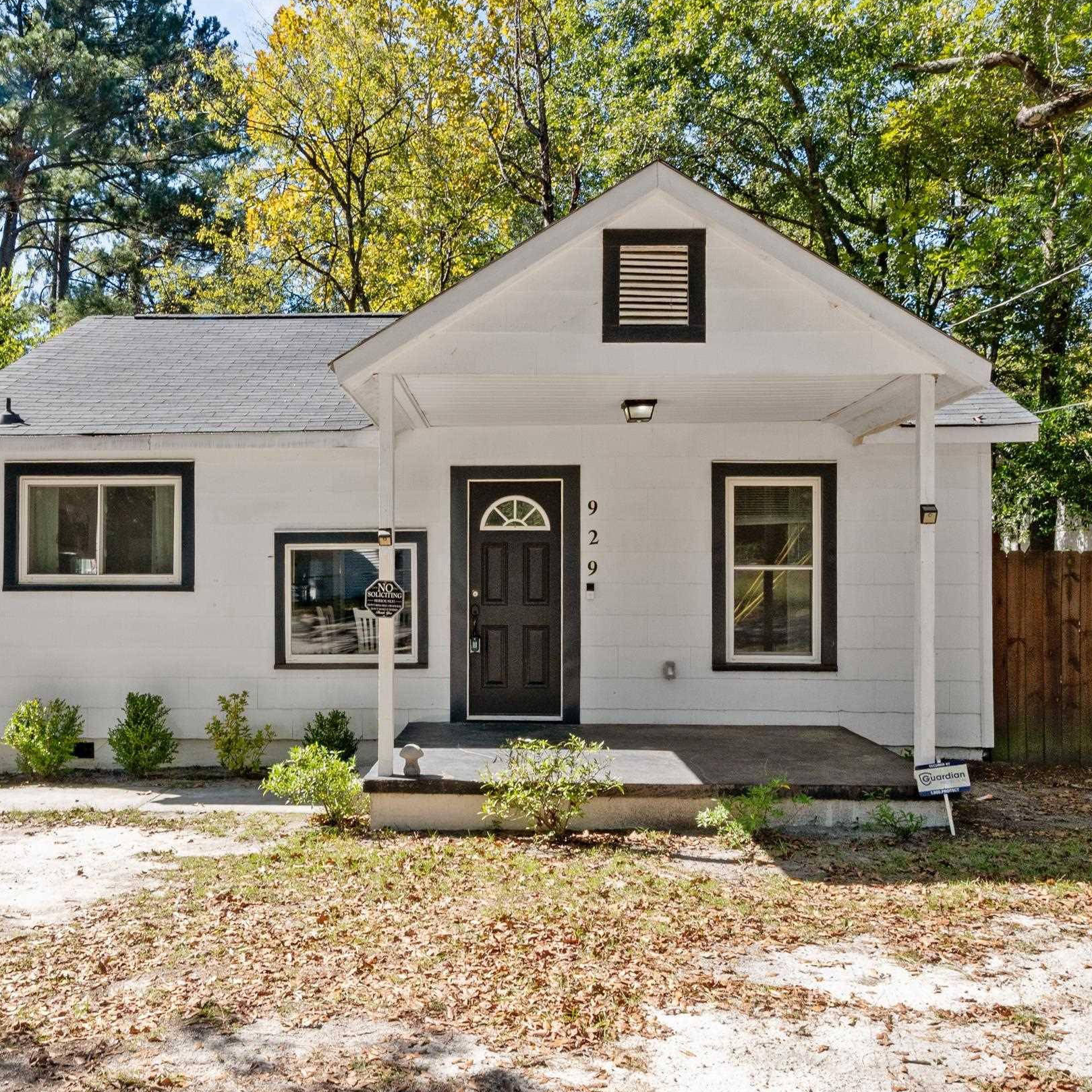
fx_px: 773
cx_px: 508
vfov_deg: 70.5
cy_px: 533
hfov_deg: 70.4
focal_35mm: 22
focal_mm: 11
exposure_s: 1/80
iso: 250
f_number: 11
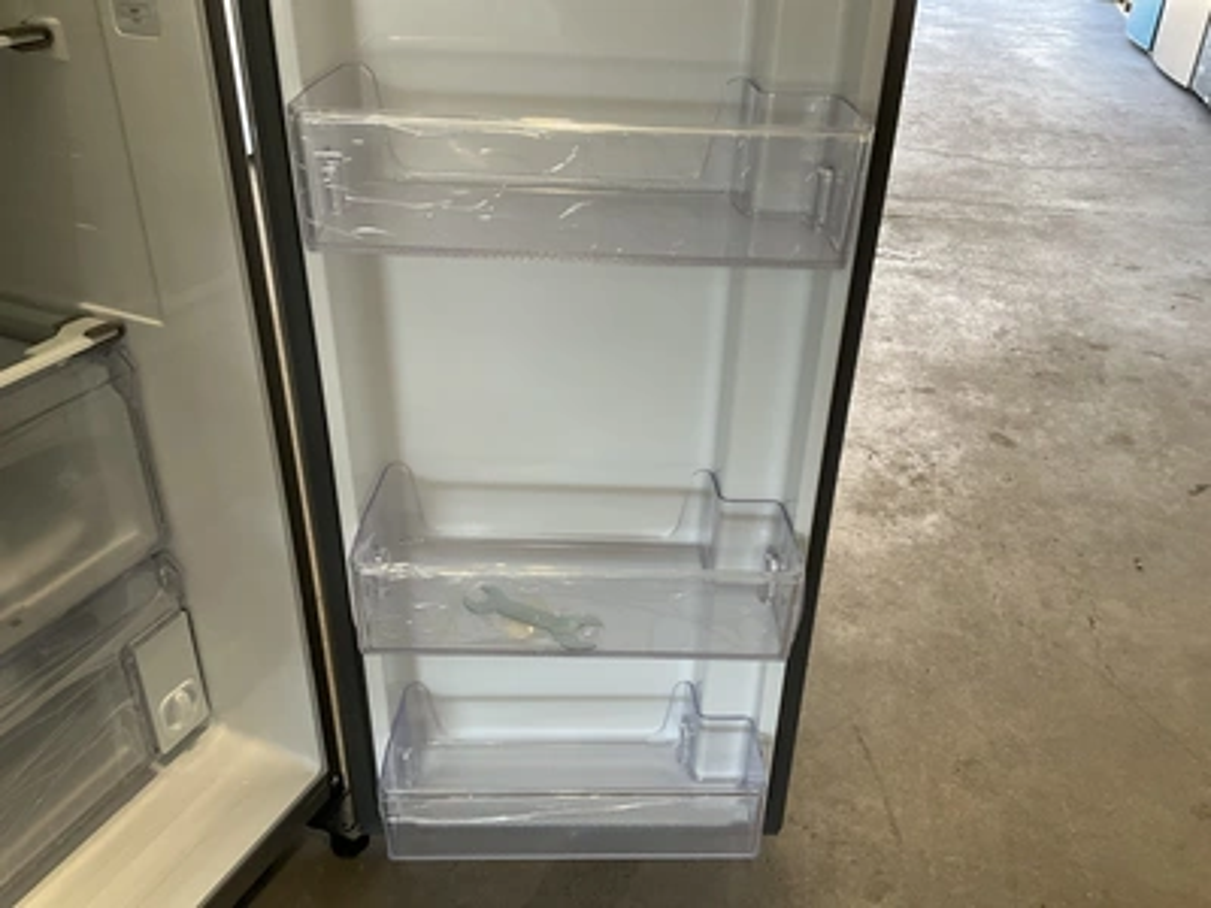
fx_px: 1015
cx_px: 606
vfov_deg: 48.2
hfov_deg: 61.7
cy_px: 454
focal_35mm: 29
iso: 64
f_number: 1.8
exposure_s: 1/60
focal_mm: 3
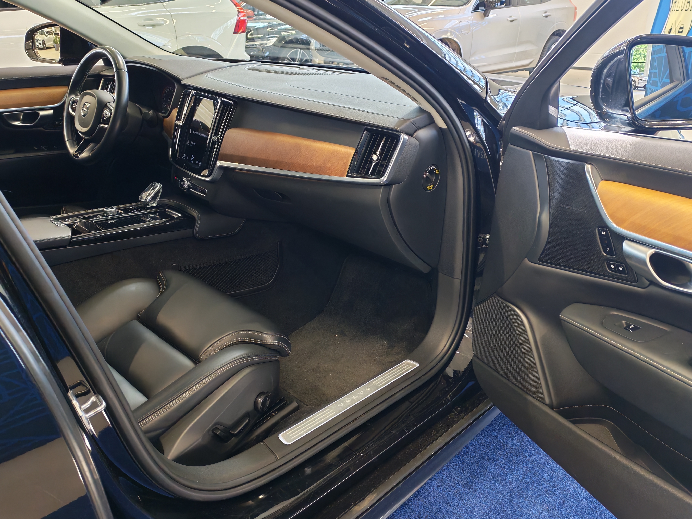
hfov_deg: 60.0
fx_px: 600
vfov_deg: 46.8
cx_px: 346
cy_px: 260
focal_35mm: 30
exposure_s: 1/100
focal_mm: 6.12
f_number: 1.9
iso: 511
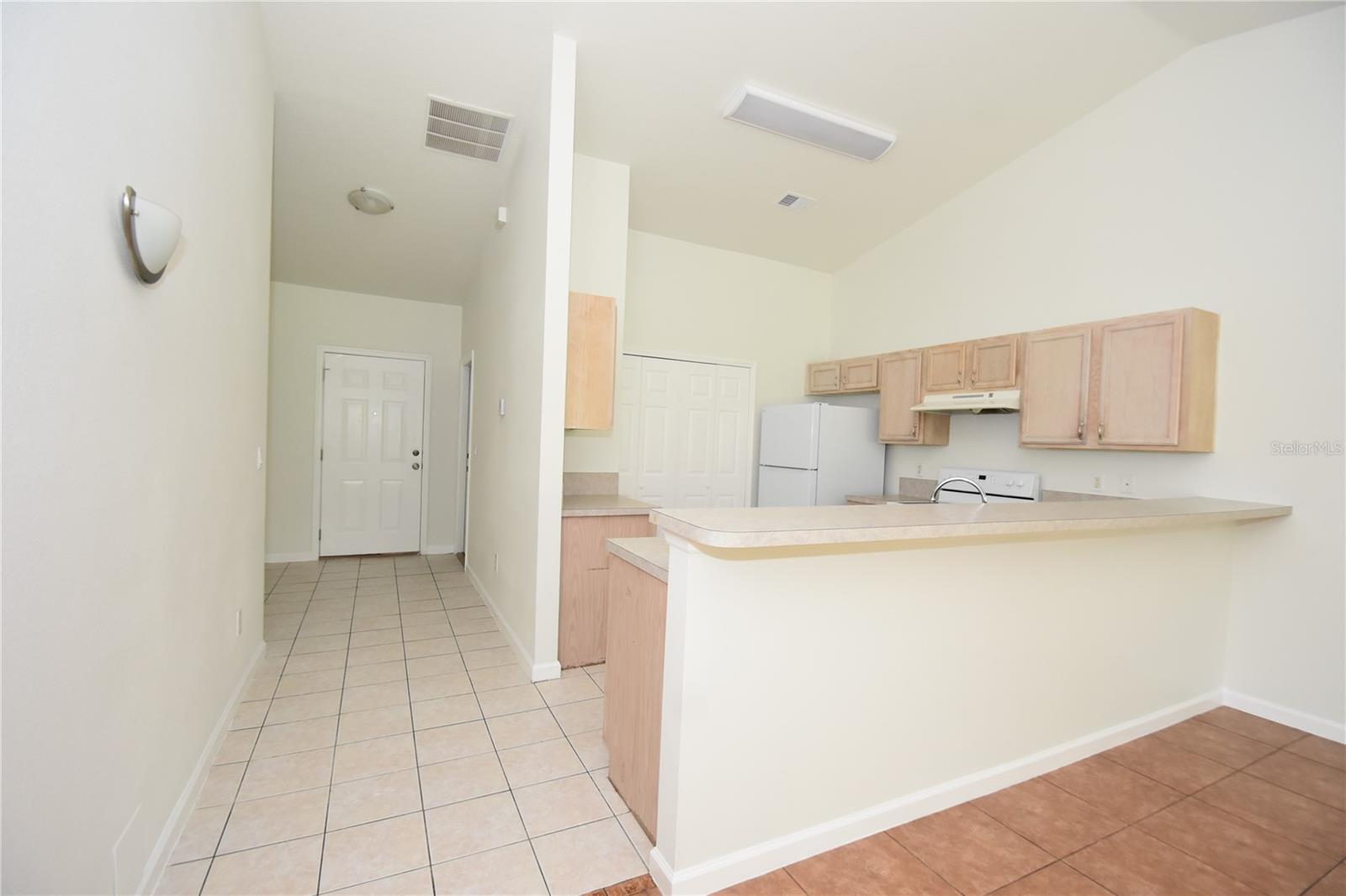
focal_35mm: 15
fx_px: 561
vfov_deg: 77.3
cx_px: 673
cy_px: 448
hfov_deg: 100.4
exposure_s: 1/60
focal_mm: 10
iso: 1000
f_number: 4
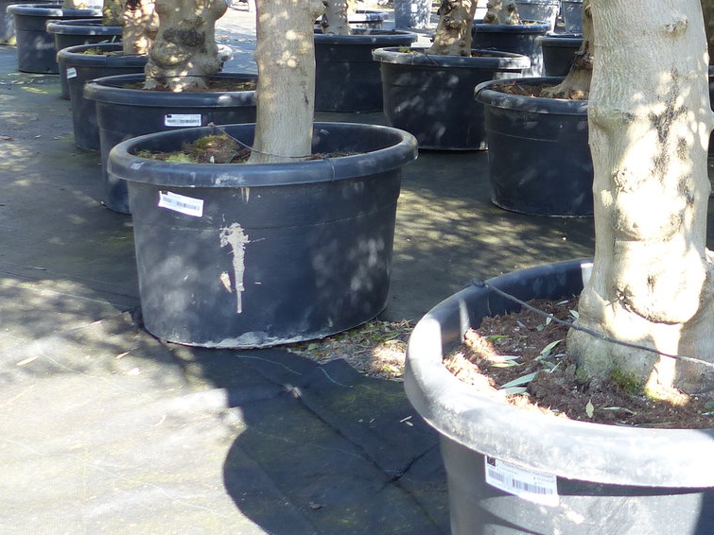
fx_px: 1093
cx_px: 724
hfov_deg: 33.0
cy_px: -1
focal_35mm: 53
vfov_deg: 26.1
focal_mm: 4.5
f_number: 2.8
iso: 100
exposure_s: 1/100
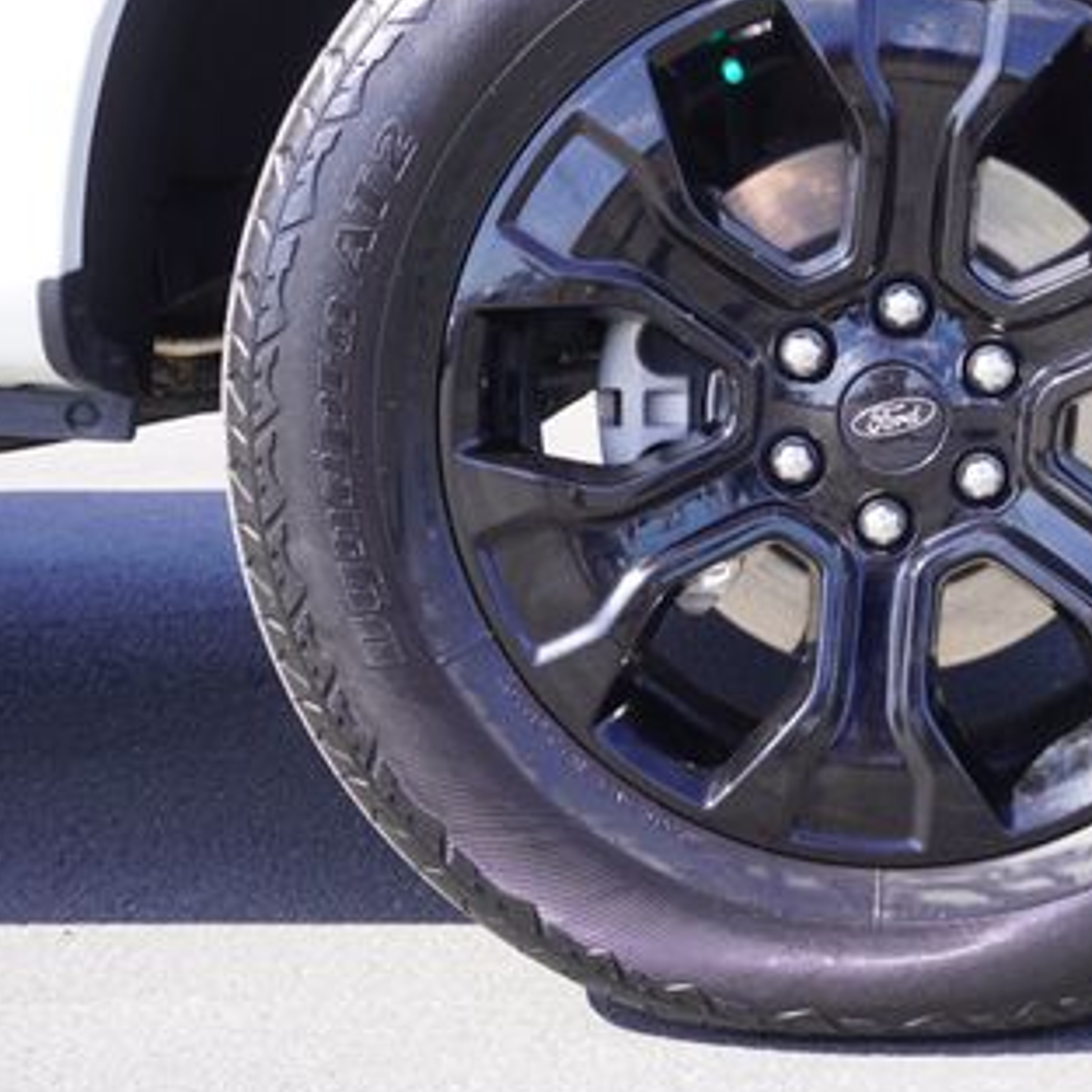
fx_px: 1958
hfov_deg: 30.4
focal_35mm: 55
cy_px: 380
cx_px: 865
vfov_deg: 31.0
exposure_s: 1/80
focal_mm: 21
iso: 100
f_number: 5.6
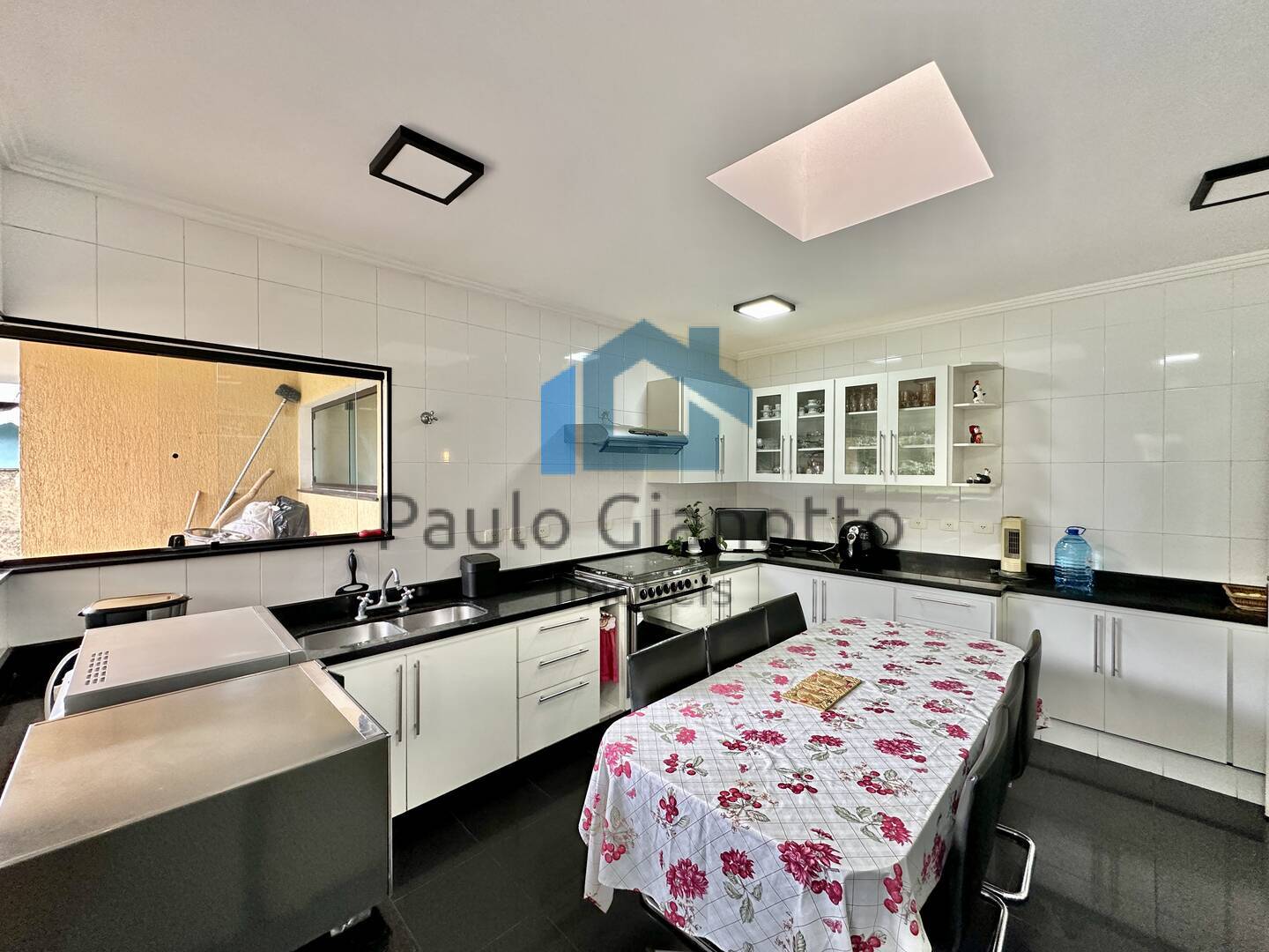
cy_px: 476
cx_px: 634
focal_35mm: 14
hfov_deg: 102.1
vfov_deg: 85.7
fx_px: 513
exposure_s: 1/120
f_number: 2.2
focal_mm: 2.22
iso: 200
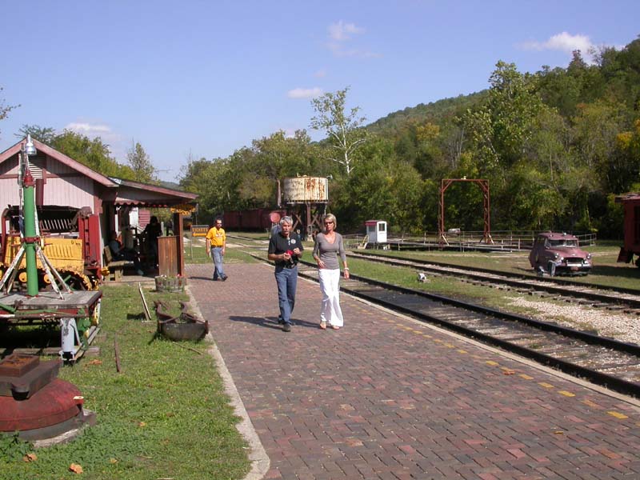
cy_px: 240
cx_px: 320
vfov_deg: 37.7
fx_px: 703
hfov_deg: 49.0
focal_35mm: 38
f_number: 7.5
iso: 100
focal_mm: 7.85
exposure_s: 1/296
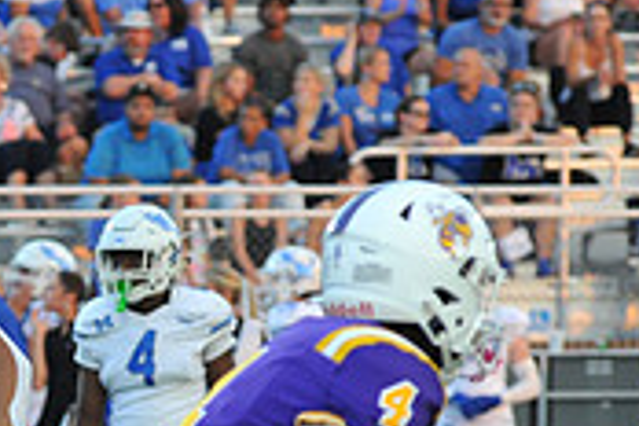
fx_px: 11838
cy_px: 654
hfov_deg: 3.1
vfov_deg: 2.1
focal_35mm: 667
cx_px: -279
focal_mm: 200
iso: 1600
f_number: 6.3
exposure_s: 1/400
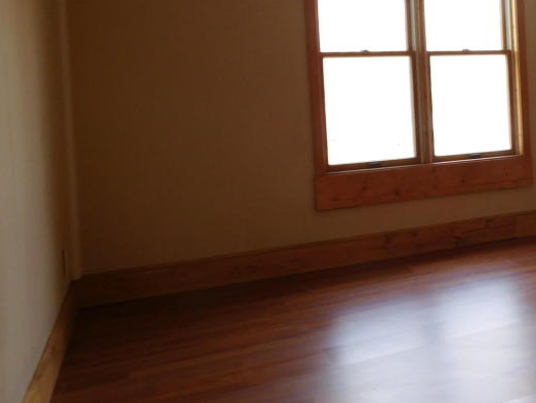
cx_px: 519
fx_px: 697
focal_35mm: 45
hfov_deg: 38.1
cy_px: 103
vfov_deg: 31.7
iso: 125
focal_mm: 4
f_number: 3
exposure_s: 1/30
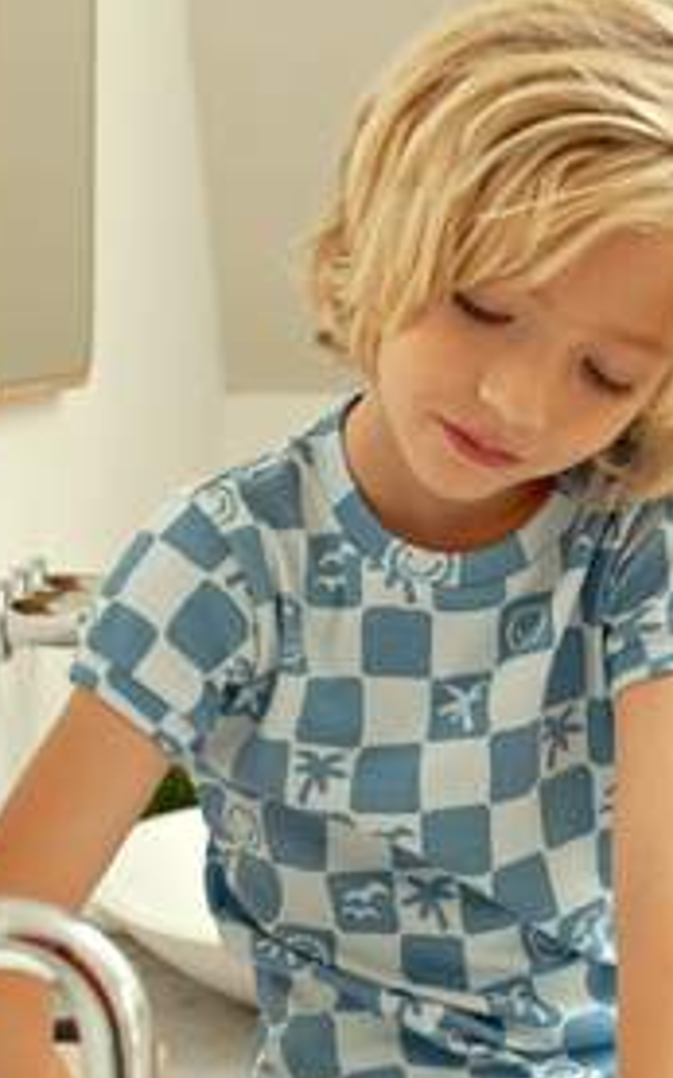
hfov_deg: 14.2
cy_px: 817
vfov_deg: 22.3
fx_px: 2701
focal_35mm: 92
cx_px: 407
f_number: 5.6
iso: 640
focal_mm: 50
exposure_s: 1/125
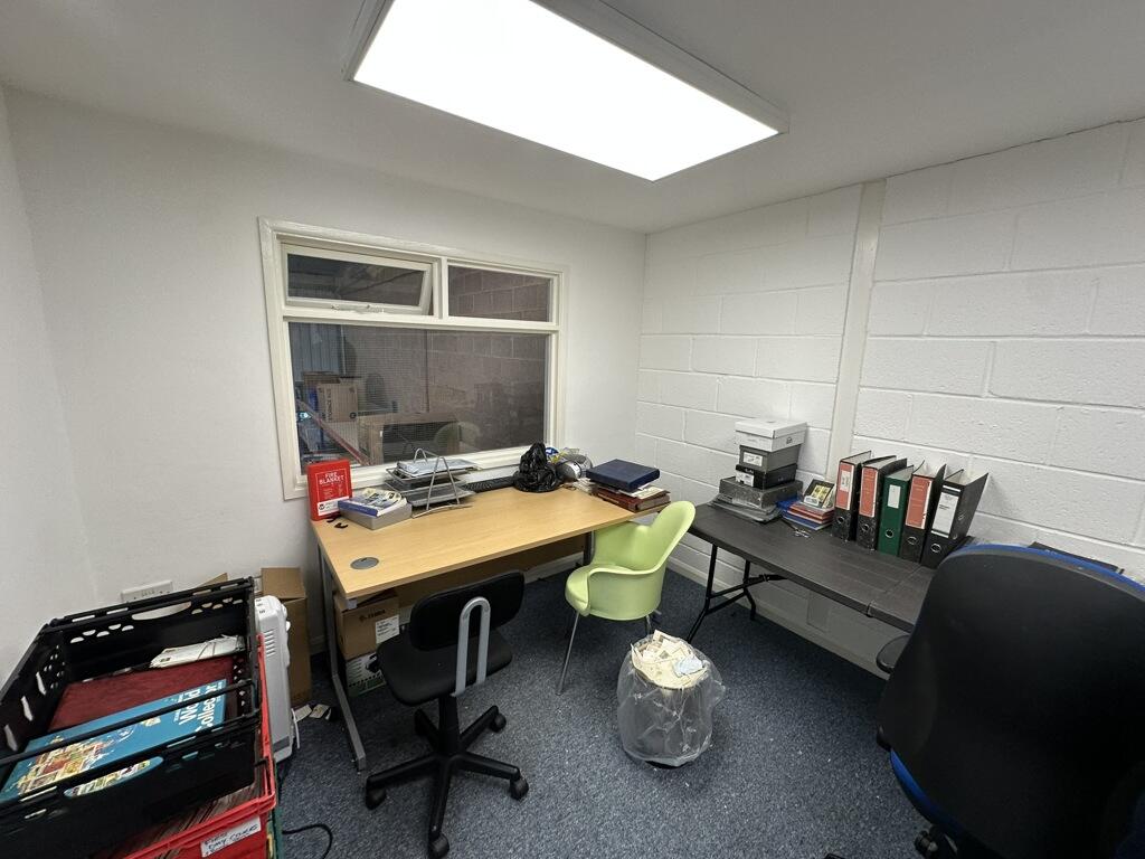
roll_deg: -2.9
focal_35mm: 14
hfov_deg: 102.1
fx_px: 463
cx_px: 572
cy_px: 430
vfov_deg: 85.7
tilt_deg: -10.6
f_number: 2.2
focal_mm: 2.22
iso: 100
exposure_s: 1/100
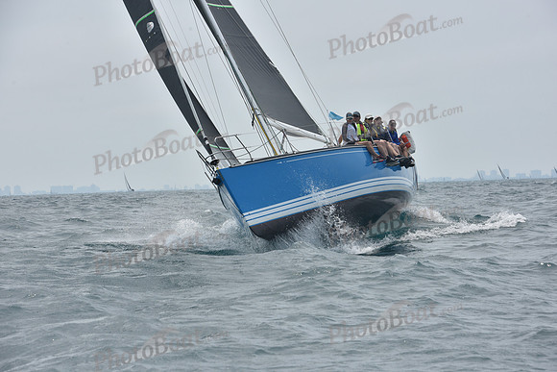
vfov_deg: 8.9
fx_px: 2399
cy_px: 186
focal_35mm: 155
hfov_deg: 13.2
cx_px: 278
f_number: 11
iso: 250
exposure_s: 1/800
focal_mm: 155
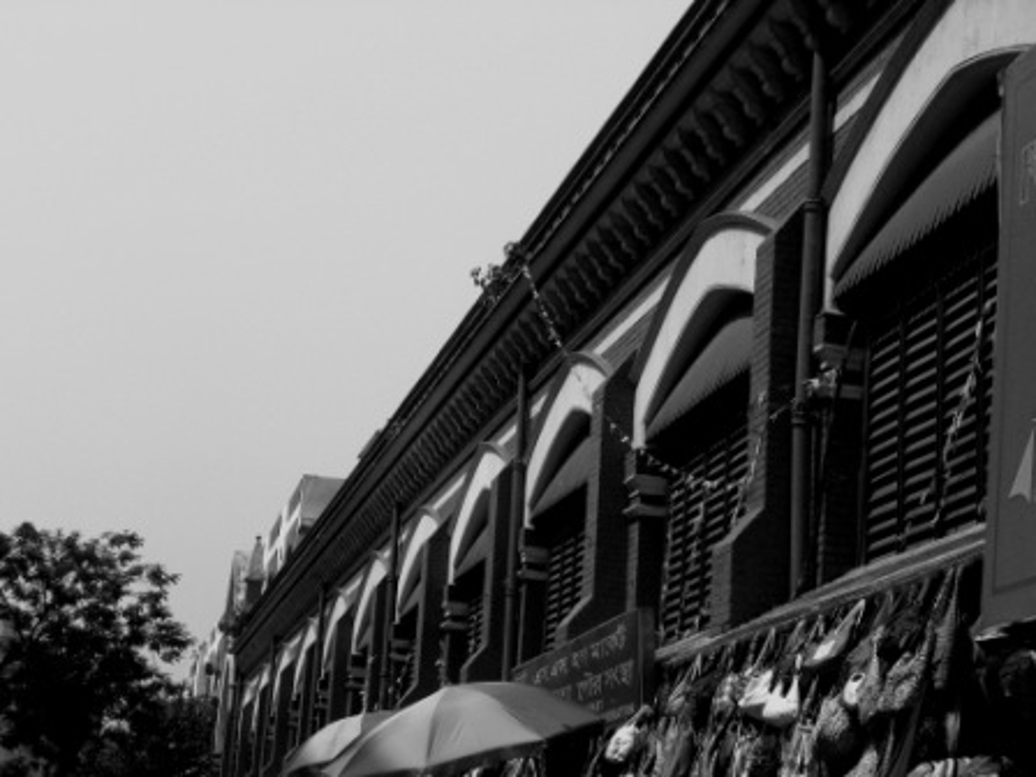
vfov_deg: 19.6
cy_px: 388
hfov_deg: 26.0
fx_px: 2245
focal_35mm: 75
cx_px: 518
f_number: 6.3
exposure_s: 1/284
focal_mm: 13.4
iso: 64
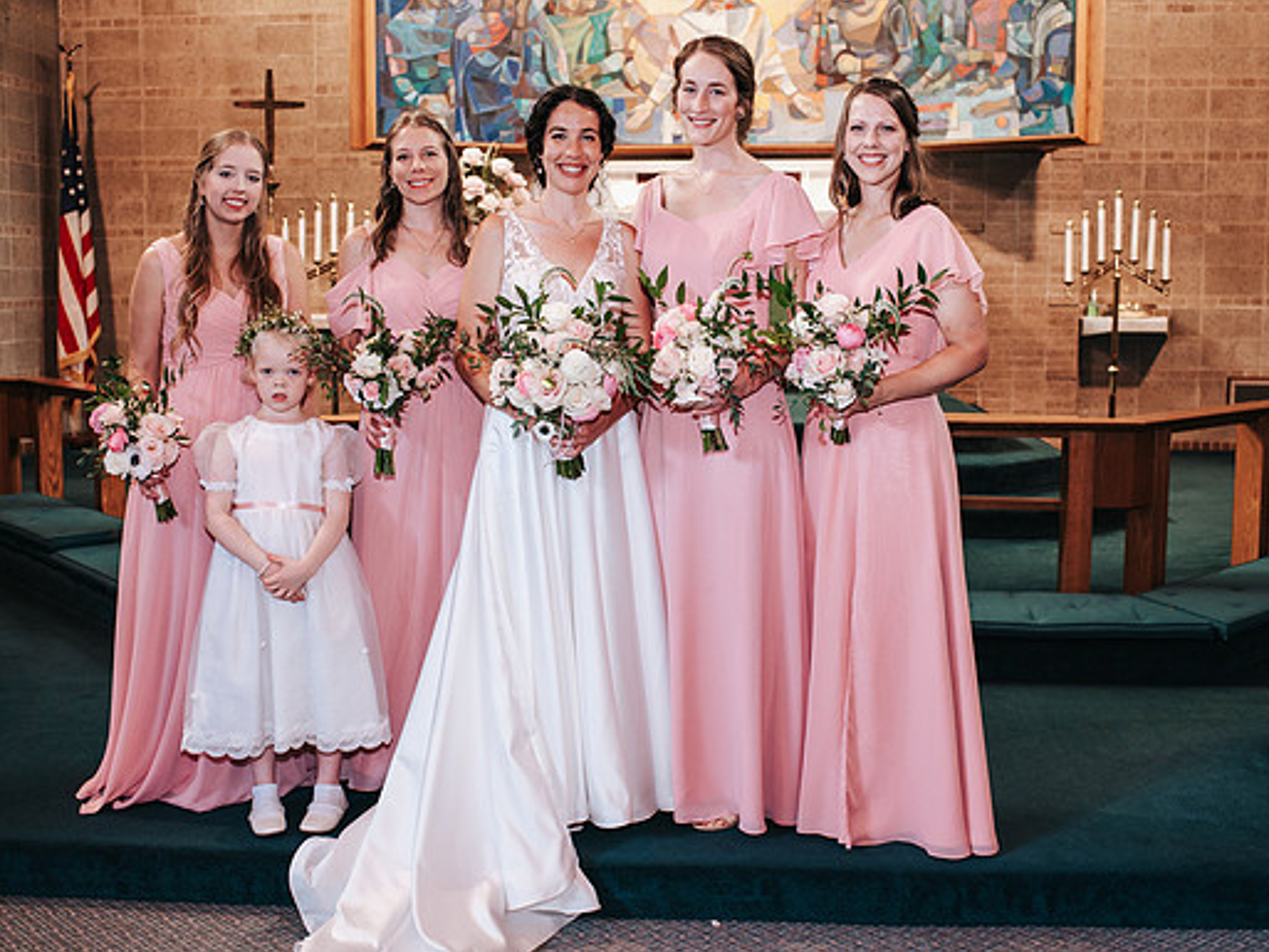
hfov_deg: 45.8
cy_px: 439
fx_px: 1503
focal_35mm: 41
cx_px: 634
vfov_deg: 35.1
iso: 900
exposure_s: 1/125
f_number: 3.2
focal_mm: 35
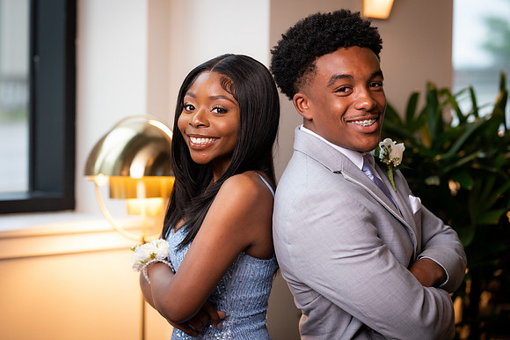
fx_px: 1203
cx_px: 255
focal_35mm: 85
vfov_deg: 16.1
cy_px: 170
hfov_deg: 23.9
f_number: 2.8
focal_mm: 85
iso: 1600
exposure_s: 1/250
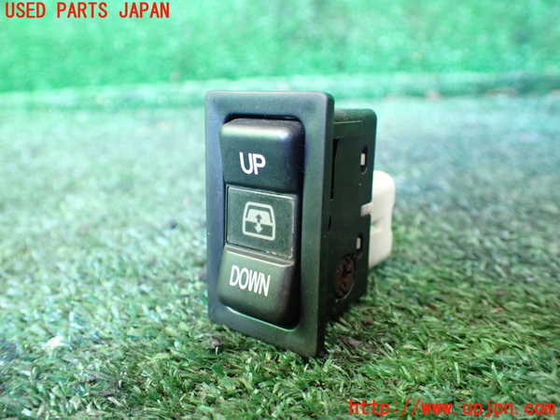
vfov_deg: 46.8
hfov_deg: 60.0
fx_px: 485
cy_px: 210
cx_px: 280
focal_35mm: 30
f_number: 2.3
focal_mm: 5.4
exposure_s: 1/50
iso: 800
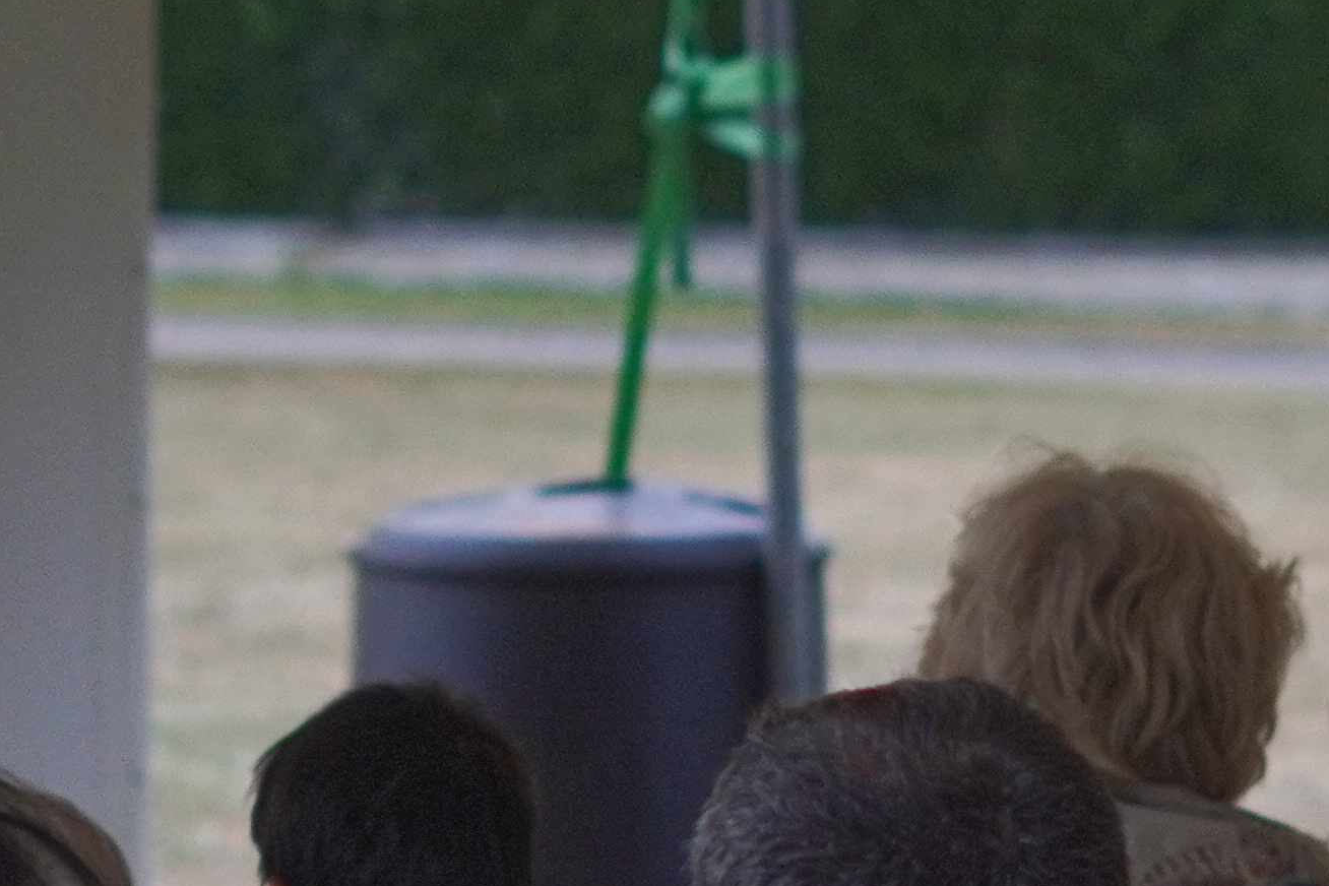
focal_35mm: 344
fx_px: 12698
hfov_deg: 6.0
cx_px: -107
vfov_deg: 4.0
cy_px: 673
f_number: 2.5
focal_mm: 50
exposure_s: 1/320
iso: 400
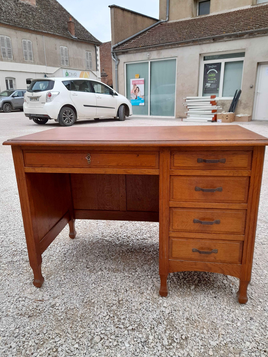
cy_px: 176
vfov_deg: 67.3
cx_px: 137
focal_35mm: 26
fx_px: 268
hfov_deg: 53.1
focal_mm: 4.6
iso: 25
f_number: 2
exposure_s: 1/100
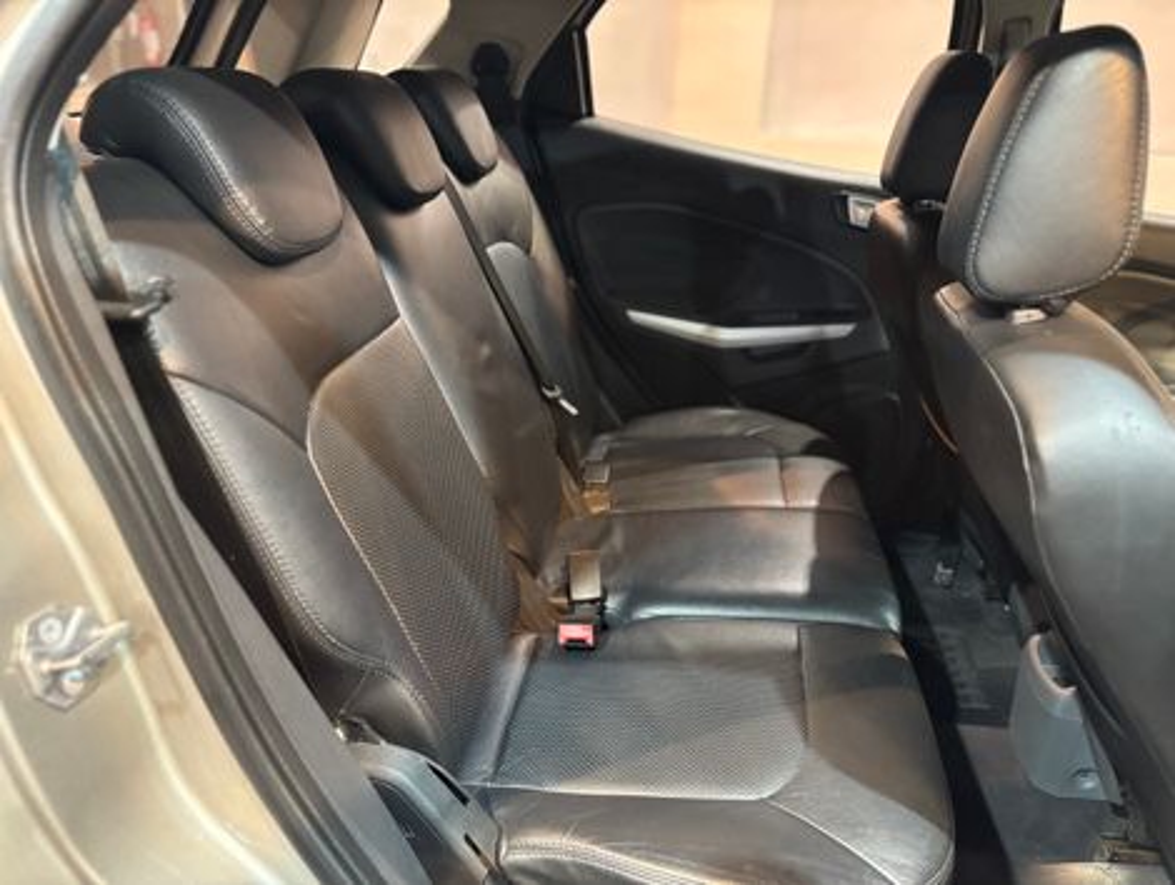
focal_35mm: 26
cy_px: 442
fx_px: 884
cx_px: 588
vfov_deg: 53.2
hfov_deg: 67.2
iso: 800
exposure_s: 1/30
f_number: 1.6
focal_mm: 5.96
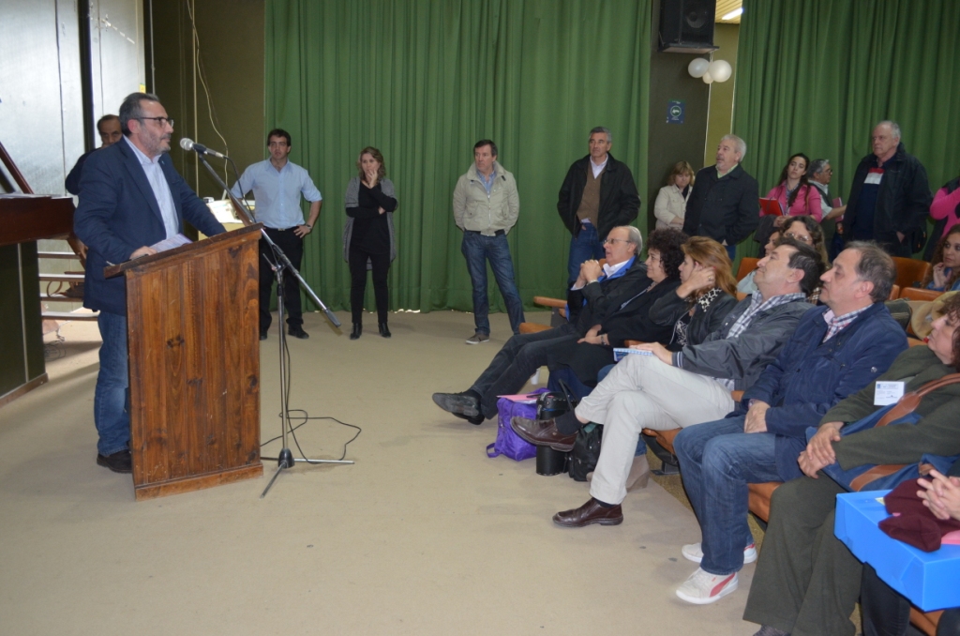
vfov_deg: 43.4
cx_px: 480
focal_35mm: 30
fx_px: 798
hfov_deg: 62.0
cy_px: 318
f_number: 3.8
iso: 800
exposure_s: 1/30
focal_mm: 20
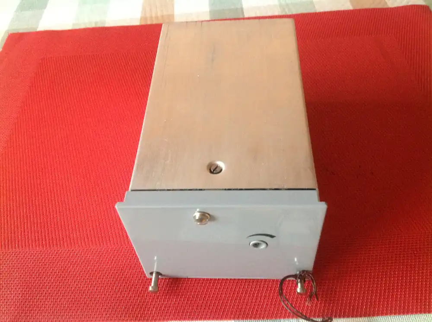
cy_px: 161
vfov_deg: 40.6
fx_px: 436
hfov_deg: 52.7
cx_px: 216
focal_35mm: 35
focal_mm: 4.28
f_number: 2.4
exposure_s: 1/15
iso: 500
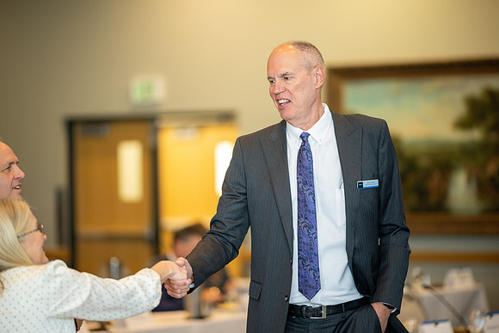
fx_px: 1456
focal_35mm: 105
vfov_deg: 13.0
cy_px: 166
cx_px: 250
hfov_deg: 19.5
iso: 640
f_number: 1.4
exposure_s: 1/200
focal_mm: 105
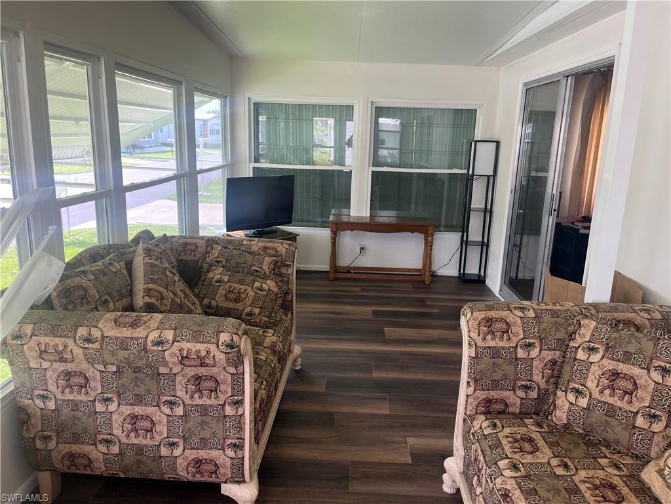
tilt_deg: -12.4
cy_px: 252
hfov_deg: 67.3
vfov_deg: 53.1
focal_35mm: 26
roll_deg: -1.0
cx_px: 336
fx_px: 504
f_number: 1.6
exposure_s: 1/123
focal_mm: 5.1
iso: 64
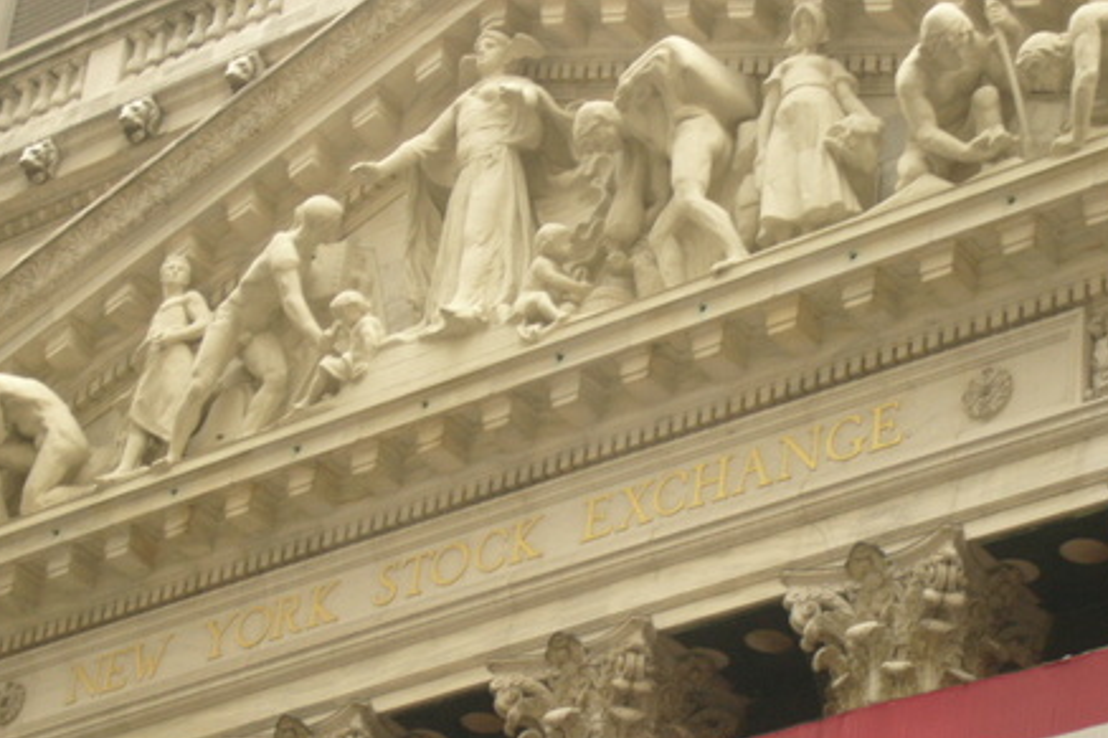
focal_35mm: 125
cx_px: 558
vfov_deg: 11.0
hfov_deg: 16.4
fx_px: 3846
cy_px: 473
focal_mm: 17.4
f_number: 4.9
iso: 100
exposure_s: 1/25
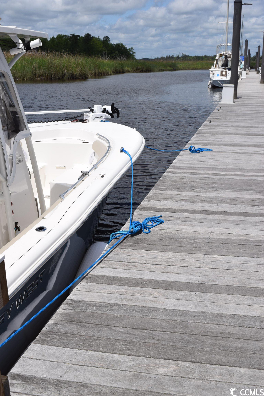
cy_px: 198
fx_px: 495
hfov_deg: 29.9
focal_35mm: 45
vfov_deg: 43.6
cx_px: 132
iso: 200
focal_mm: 30
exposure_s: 1/640
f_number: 13
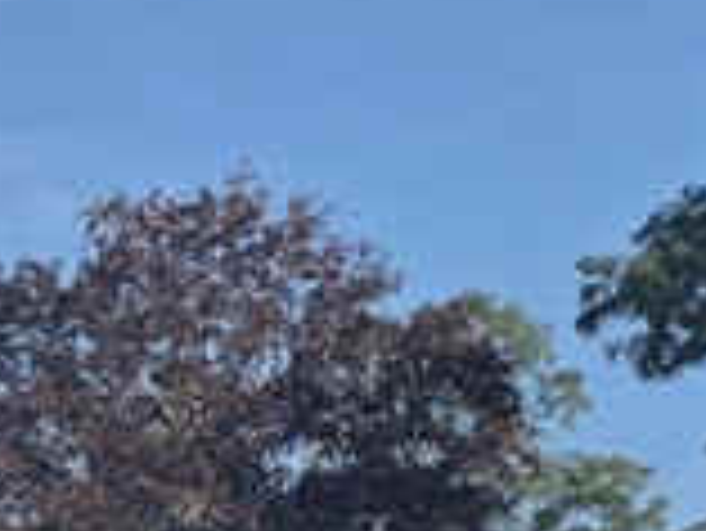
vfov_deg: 9.1
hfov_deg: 12.6
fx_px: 3062
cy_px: 1152
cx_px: -288
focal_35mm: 150
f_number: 1.7
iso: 80
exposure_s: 1/7944
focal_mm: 6.3
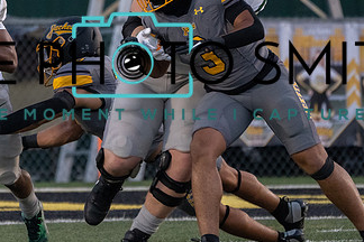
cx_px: 74
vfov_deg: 1.3
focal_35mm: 1020
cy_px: 110
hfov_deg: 2.0
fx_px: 10313
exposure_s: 1/1000
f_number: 5.6
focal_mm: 400
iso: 4000
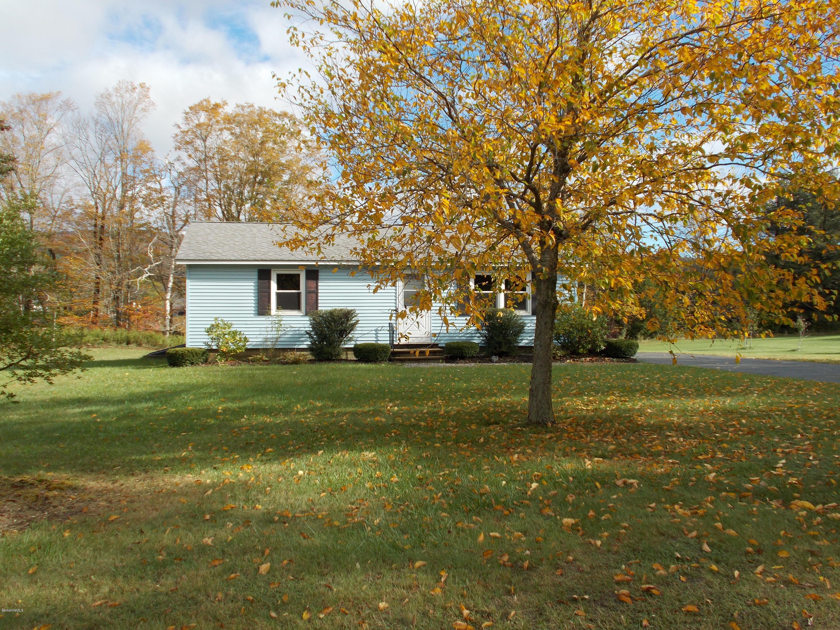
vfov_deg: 41.8
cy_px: 315
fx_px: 825
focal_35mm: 34
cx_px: 420
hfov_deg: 54.0
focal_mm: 6
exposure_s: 1/400
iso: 80
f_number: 3.6
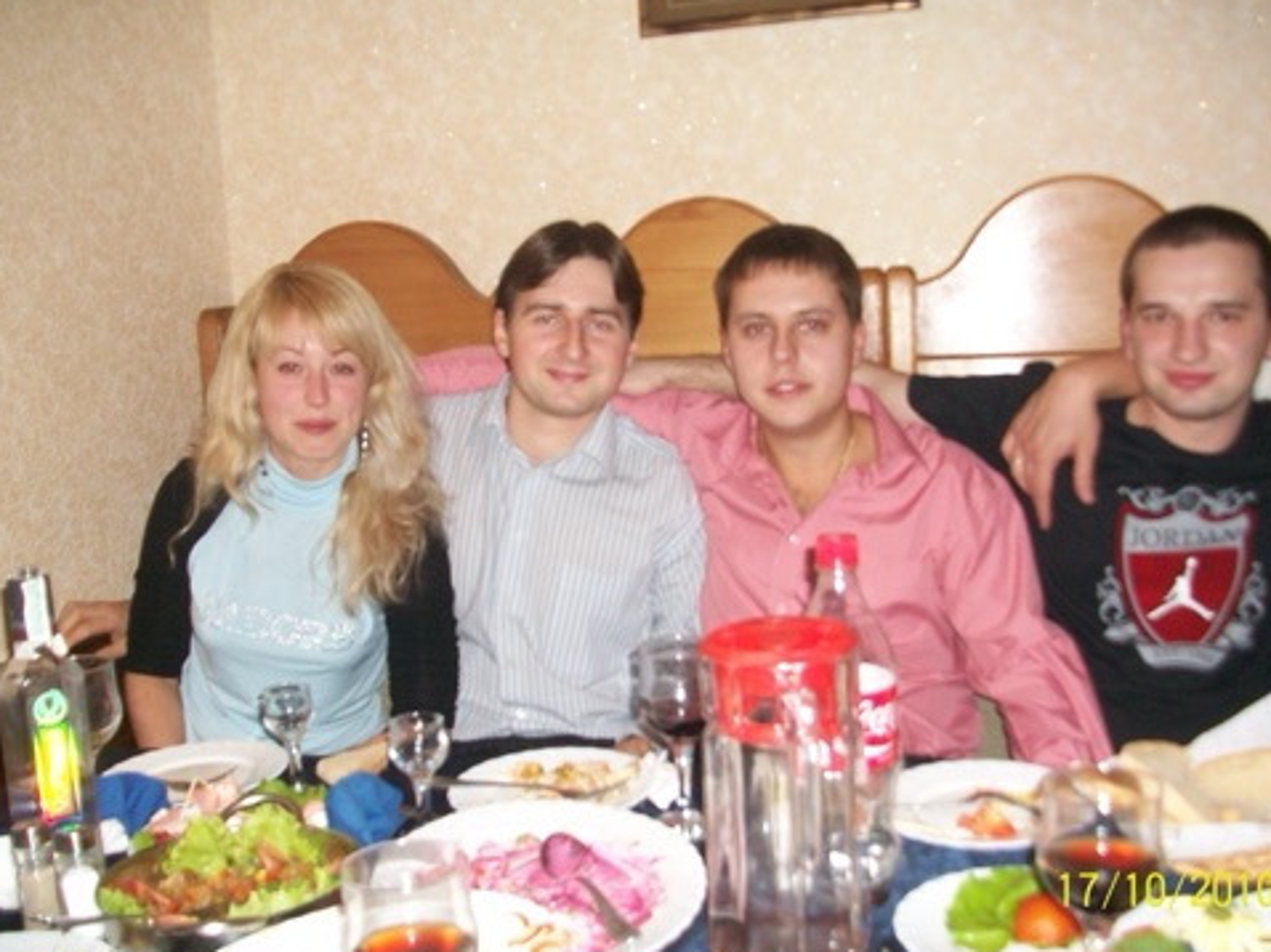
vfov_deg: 38.6
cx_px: 657
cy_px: 487
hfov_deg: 50.2
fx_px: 1358
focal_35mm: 37
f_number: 2.8
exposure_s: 1/60
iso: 120
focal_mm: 5.7
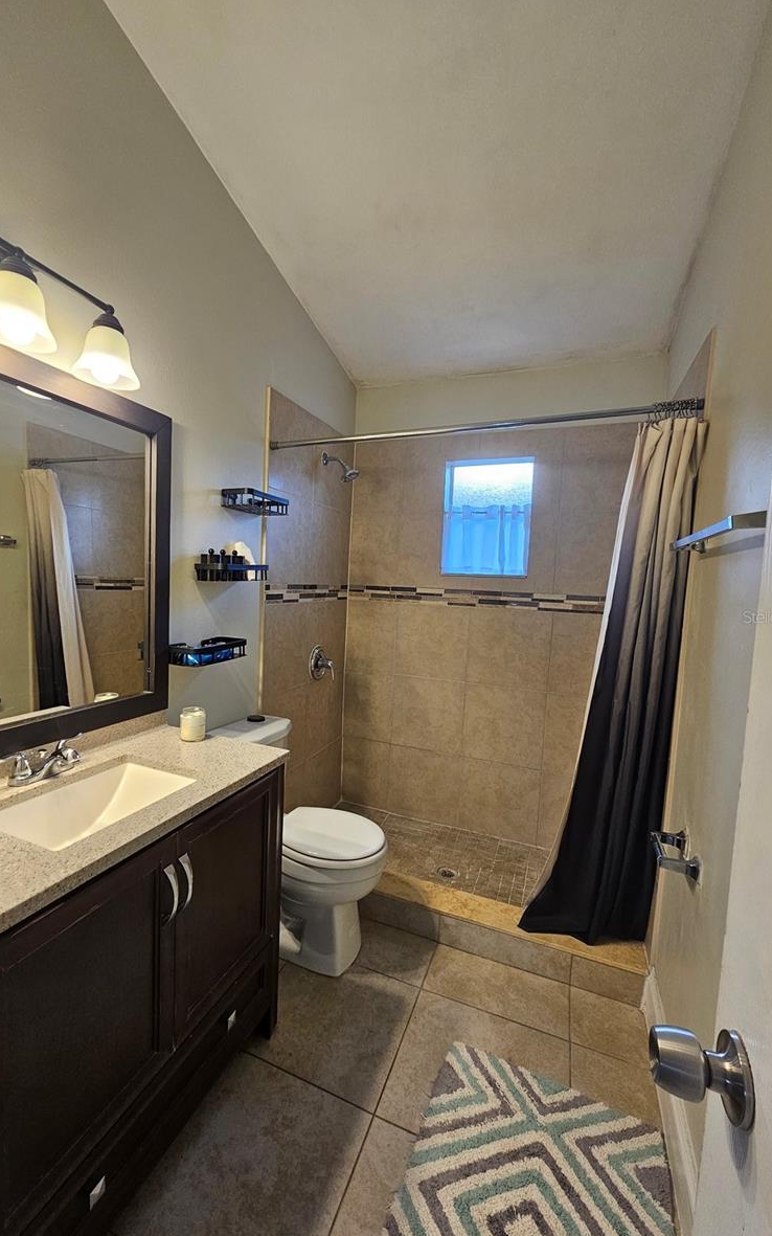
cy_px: 616
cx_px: 346
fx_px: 471
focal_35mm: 14
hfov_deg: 78.4
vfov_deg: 105.3
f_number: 2.2
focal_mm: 2.2
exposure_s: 1/60
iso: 100
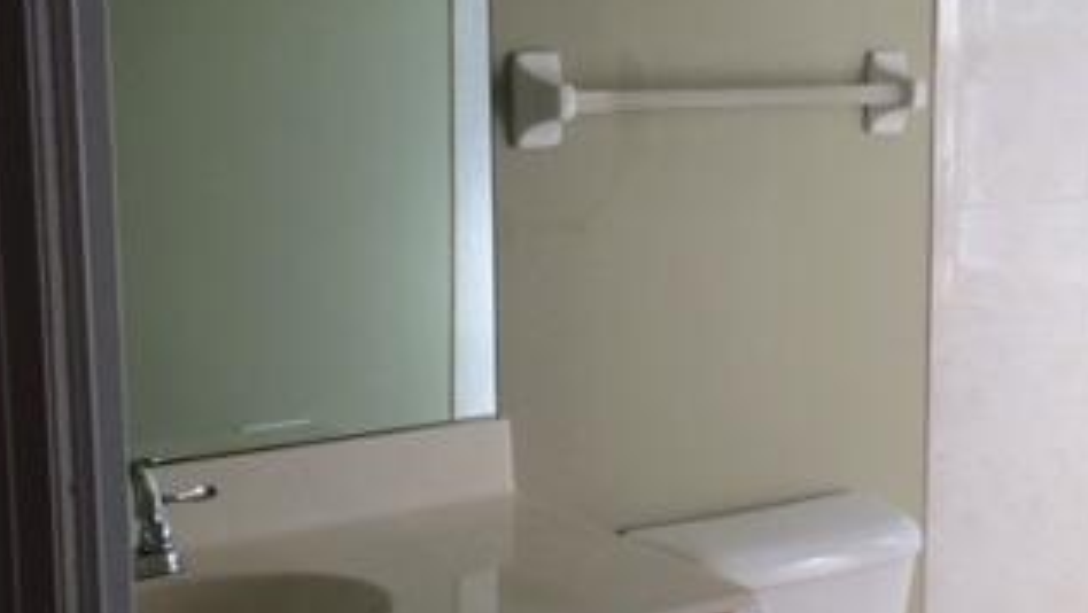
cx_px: 778
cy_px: 310
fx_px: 1847
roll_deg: +0.7
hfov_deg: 32.4
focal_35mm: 64
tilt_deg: -8.7
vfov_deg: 18.8
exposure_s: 1/268
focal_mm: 4.15
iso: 32
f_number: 2.2
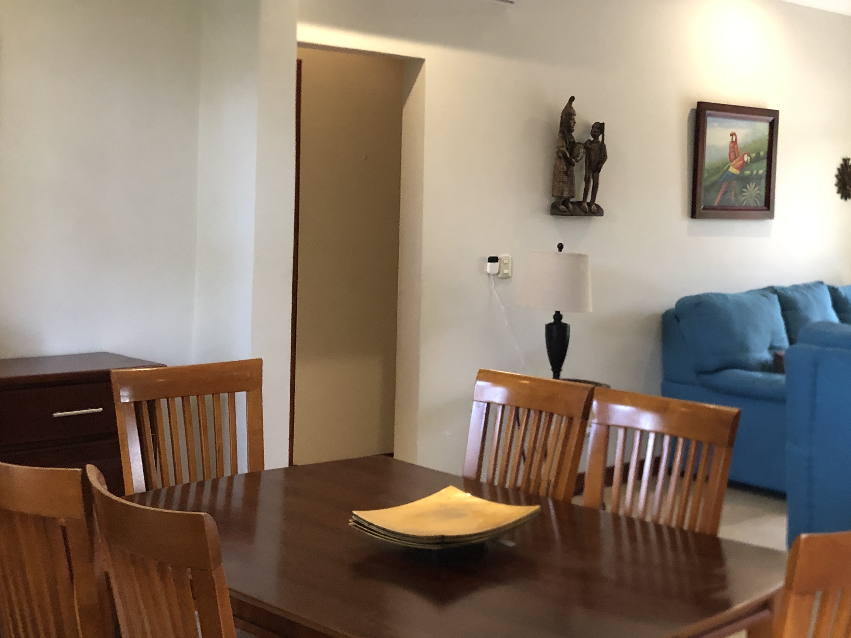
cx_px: 628
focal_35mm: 49
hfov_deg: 38.0
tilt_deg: +0.3
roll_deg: -1.3
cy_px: 215
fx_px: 1205
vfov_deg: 29.5
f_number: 1.8
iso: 100
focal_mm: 3.99
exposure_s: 1/15
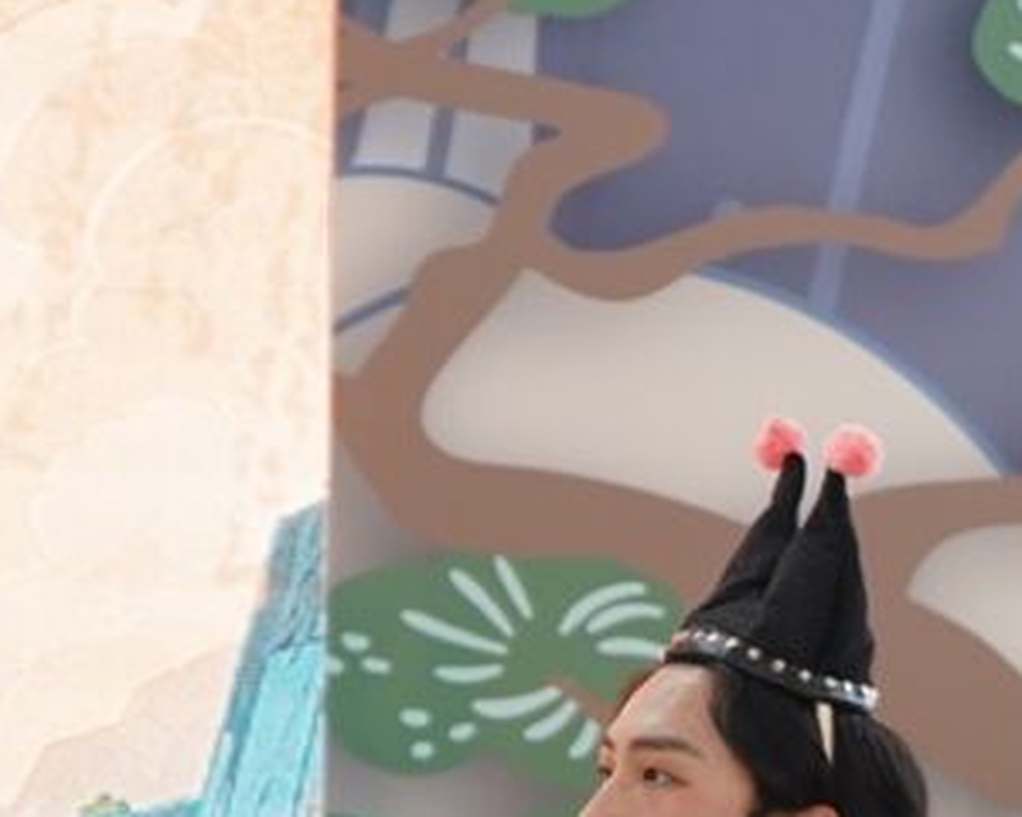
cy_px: 1091
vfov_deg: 2.7
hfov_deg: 3.4
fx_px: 17150
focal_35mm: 567
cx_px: 1598
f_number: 2.8
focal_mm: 118
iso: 640
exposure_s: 1/400
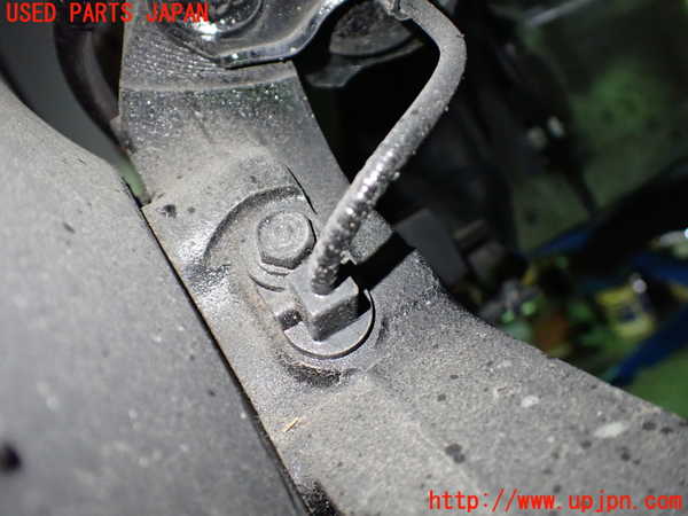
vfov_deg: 46.8
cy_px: 258
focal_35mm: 30
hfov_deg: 60.0
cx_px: 344
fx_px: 596
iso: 800
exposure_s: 1/50
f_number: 2.3
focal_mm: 5.4
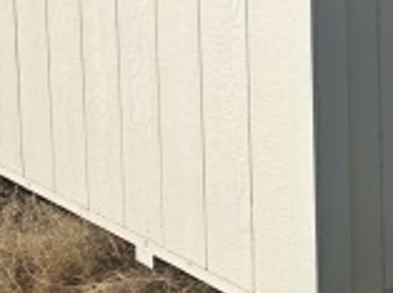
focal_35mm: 94
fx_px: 1065
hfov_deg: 19.3
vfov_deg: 14.4
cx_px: 508
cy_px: -178
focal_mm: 6.3
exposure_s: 1/7944
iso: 64
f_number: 1.7
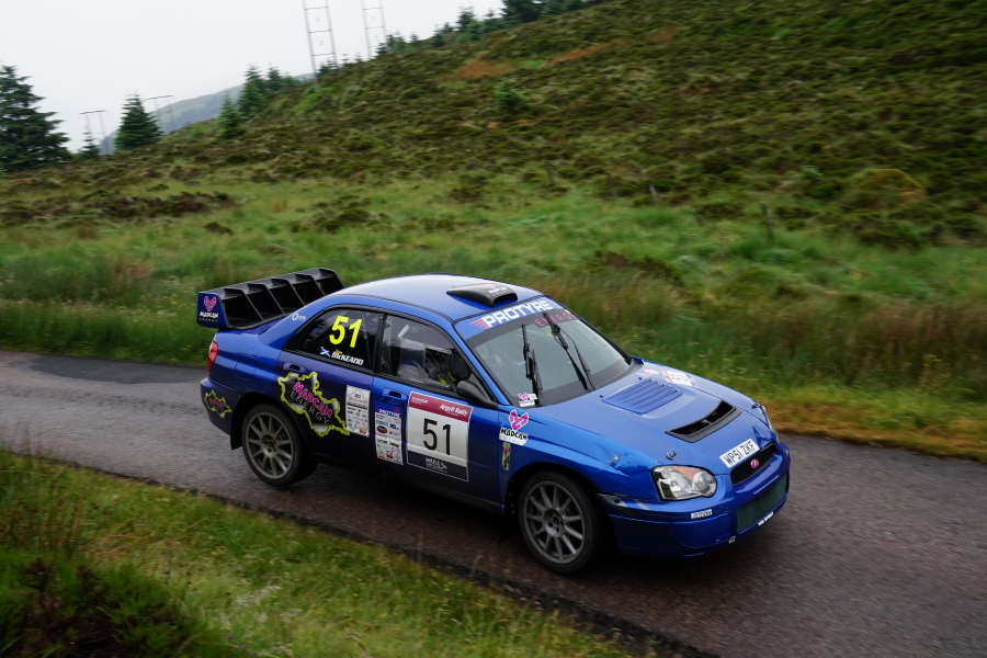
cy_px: 329
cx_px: 494
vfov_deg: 33.4
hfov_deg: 48.5
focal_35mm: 40
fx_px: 1097
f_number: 10
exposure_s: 1/400
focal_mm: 40
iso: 1600
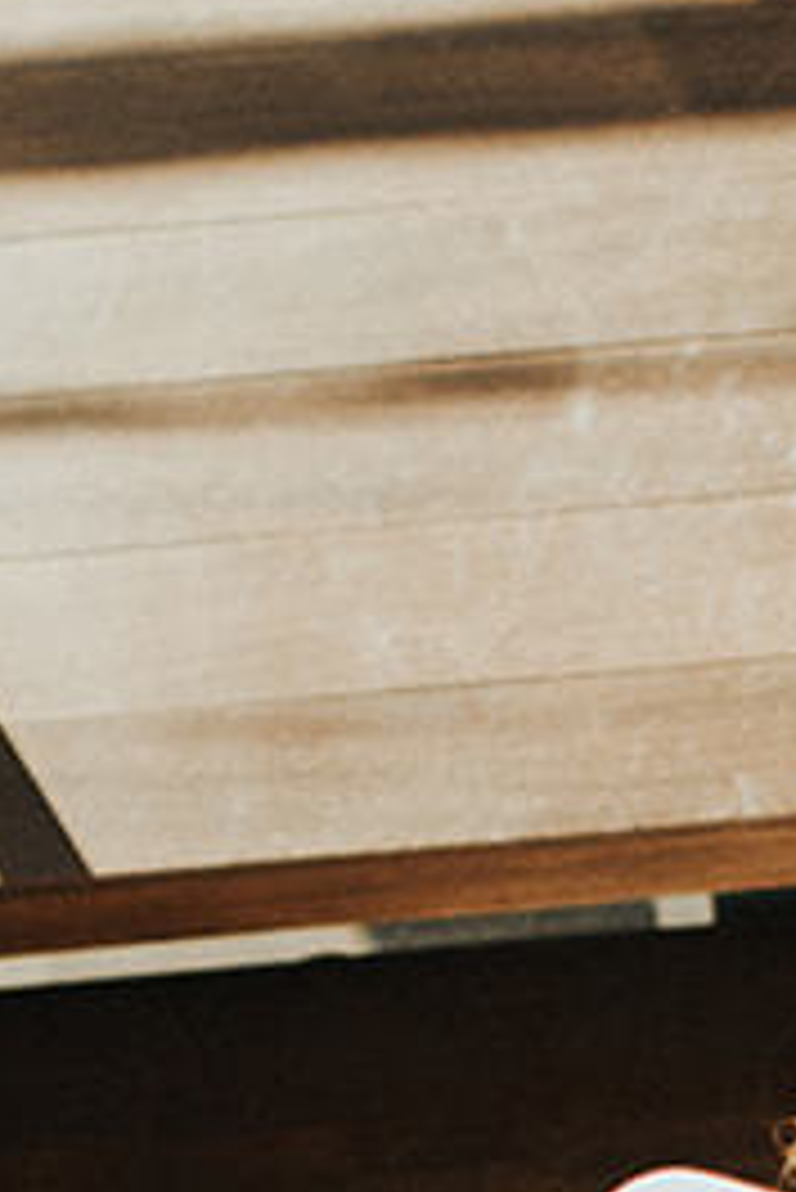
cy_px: 1948
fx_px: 6988
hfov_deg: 6.5
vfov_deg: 9.4
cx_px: 877
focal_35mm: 211
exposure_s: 1/2000
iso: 250
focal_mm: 35
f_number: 1.4
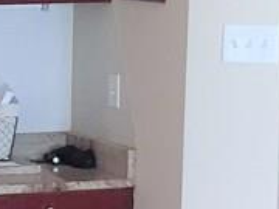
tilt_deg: -8.3
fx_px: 1330
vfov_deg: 9.0
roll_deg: +0.5
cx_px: -220
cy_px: 159
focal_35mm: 165
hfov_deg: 11.2
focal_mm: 4.15
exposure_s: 1/30
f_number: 2.2
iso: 100
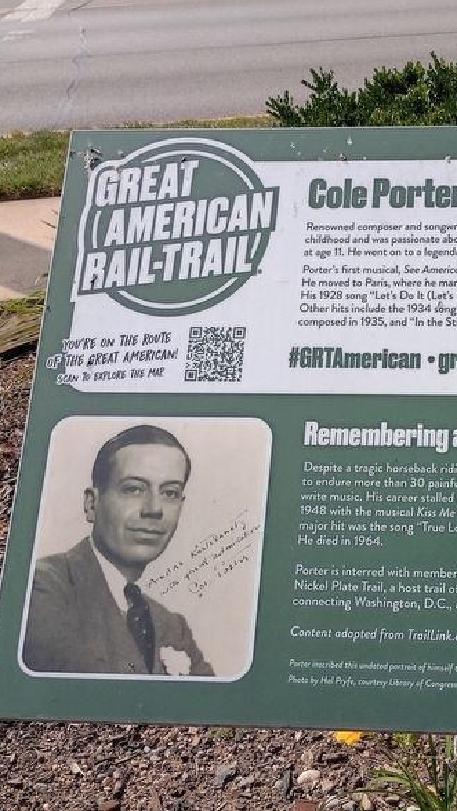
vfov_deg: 47.3
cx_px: 476
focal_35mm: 43
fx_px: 926
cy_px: 412
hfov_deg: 26.0
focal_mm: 4.27
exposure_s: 1/1142
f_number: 1.8
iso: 104
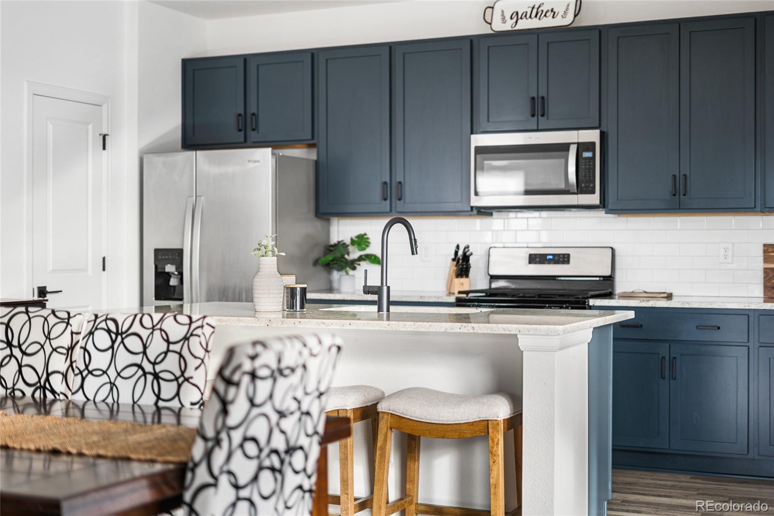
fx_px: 1075
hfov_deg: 39.6
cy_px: 258
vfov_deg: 27.0
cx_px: 387
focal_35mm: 50
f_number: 1.8
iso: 125
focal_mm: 50
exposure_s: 1/40
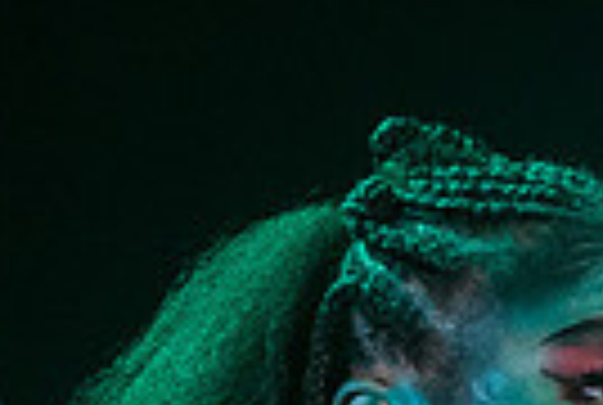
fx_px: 15075
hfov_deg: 2.3
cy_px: 800
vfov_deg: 1.5
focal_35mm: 898
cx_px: 1079
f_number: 2.8
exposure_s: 1/100
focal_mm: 200
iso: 6400
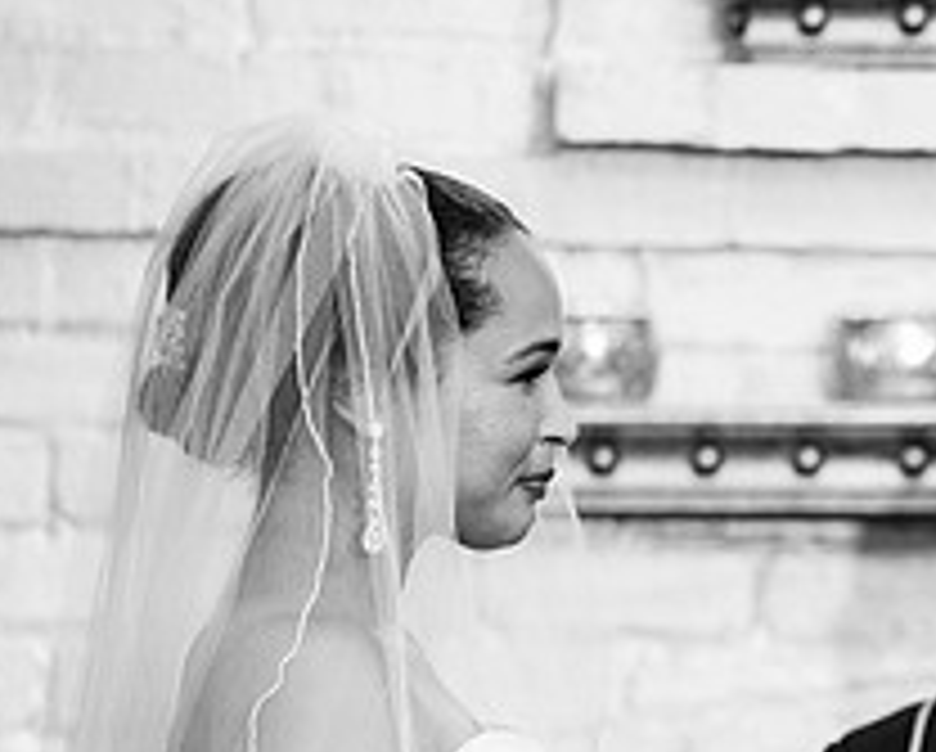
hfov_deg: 3.9
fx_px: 13649
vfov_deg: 3.2
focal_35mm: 492
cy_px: 739
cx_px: 1009
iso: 2000
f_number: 2.8
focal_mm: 171
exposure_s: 1/200
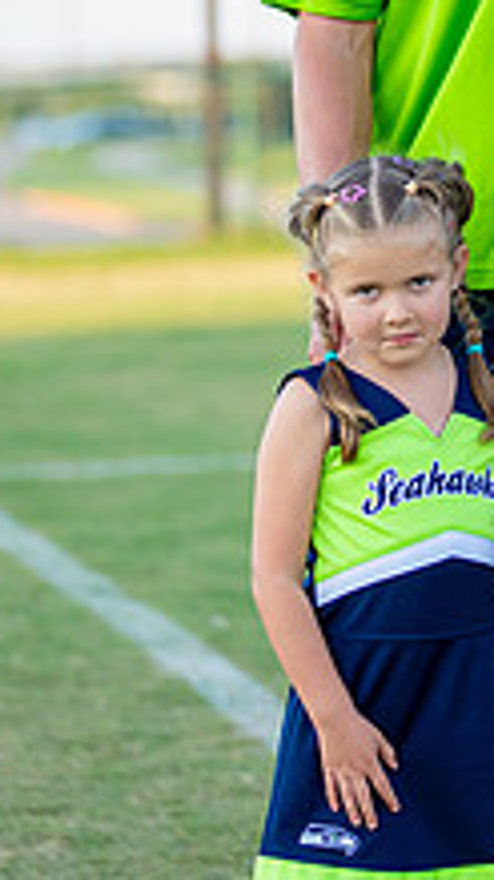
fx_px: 4336
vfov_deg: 11.5
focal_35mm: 186
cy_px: 86
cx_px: 587
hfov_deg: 6.5
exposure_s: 1/1600
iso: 160
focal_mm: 50
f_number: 1.2
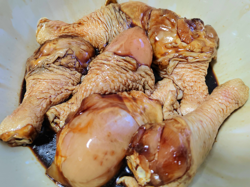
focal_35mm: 23
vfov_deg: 58.9
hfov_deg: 73.9
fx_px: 166
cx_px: 125
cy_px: 94
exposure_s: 1/50
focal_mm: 5.52
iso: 3766
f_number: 1.9
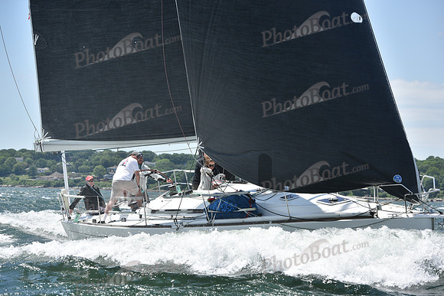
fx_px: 1604
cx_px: 222
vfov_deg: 10.6
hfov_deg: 15.8
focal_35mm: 130
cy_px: 148
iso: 250
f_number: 6.3
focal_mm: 130
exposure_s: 1/1250
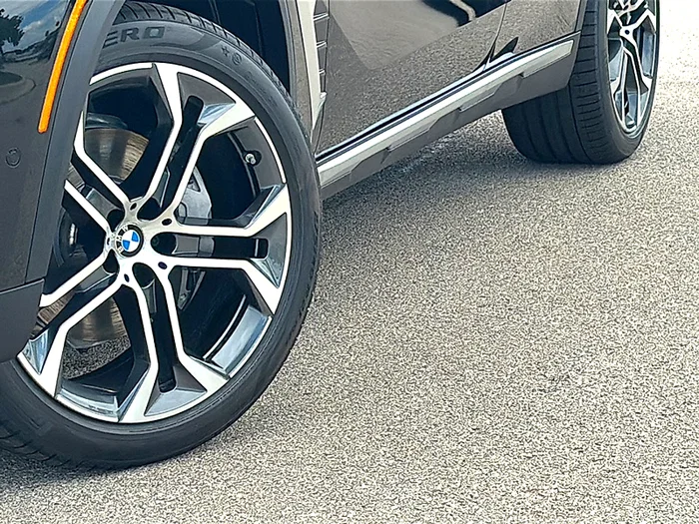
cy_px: 262
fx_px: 2019
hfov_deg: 19.6
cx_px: 350
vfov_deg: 14.8
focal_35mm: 100
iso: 100
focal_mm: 6.86
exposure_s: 1/2545
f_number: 1.78
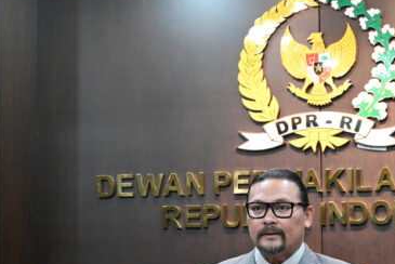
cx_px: 273
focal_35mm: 122
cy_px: 262
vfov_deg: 11.2
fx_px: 1340
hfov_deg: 16.7
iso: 3200
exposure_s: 1/100
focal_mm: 58
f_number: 6.3
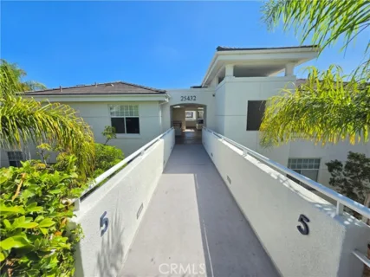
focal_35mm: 13
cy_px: 138
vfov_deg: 89.9
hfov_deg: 106.2
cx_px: 185
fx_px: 139
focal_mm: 2.2
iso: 32
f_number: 1.9
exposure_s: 1/2531
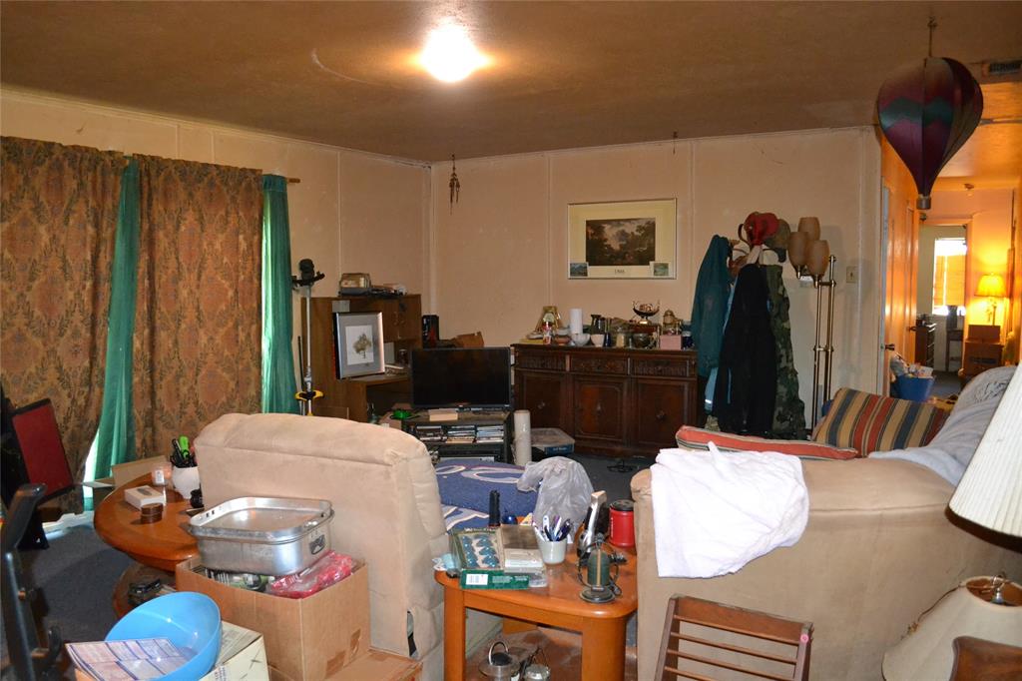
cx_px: 511
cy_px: 340
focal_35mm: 27
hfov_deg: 67.4
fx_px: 766
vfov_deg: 47.9
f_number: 3.5
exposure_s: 1/60
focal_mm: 18
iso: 3200
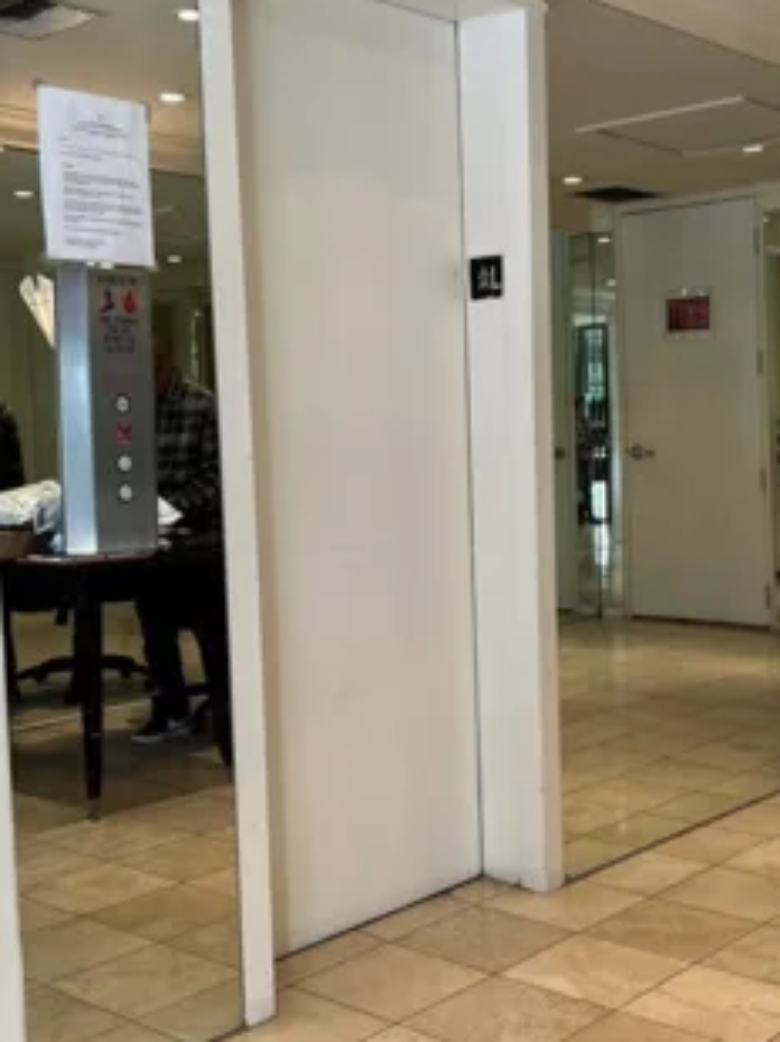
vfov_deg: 40.4
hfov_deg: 30.8
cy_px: 555
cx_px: 461
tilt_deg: -5.6
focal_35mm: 47
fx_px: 1414
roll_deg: +1.7
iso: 80
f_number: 1.5
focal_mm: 5.7
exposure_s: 1/120
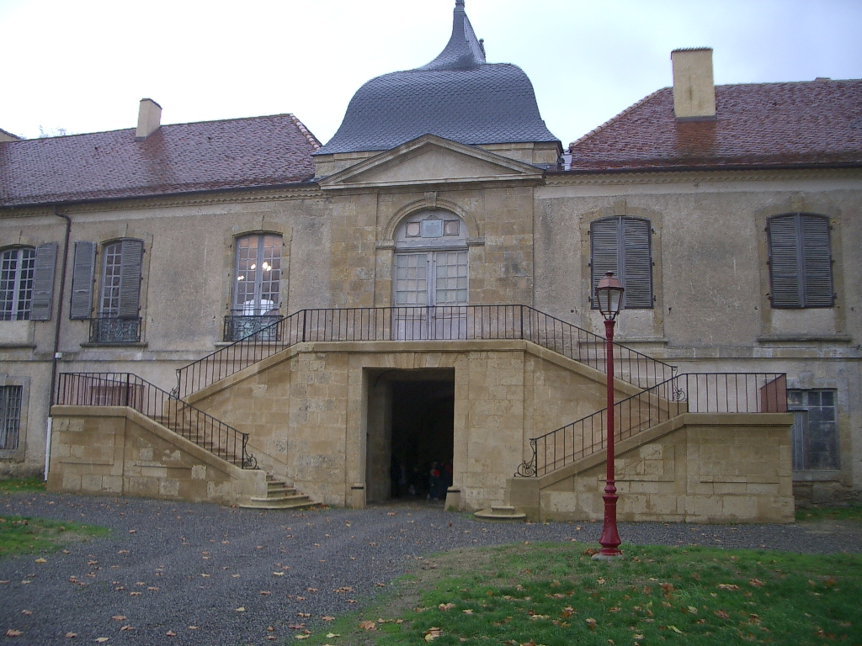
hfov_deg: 52.6
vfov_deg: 40.7
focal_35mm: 35
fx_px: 872
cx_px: 431
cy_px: 323
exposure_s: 1/80
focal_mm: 5.8
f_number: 2.6
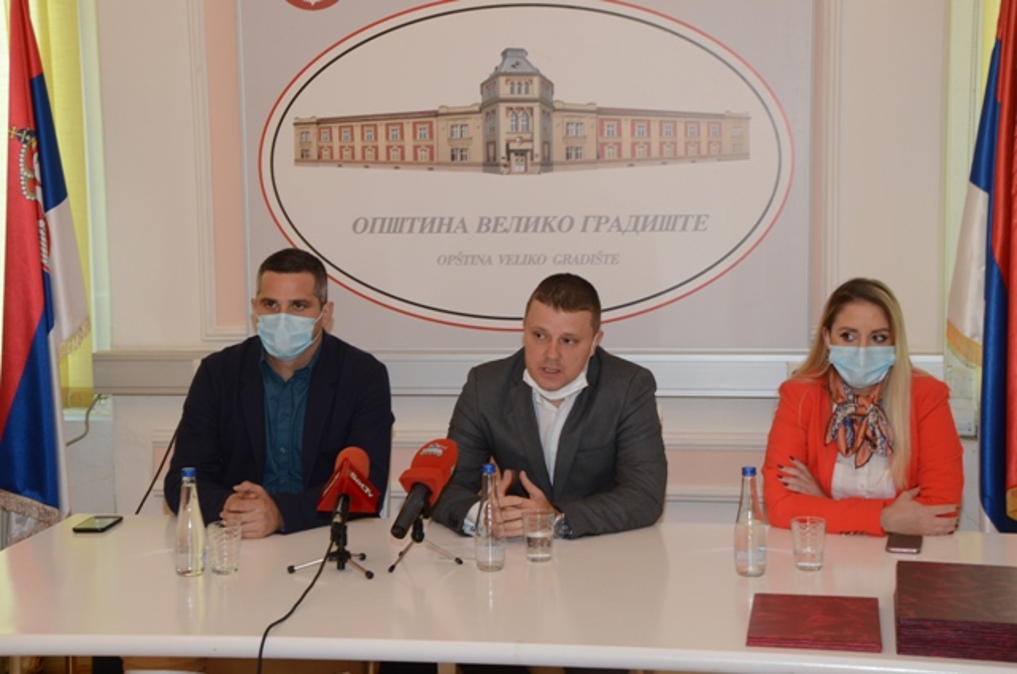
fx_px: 2030
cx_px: 508
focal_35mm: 72
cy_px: 337
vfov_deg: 18.8
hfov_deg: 28.1
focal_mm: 48
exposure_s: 1/50
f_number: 6.3
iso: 640
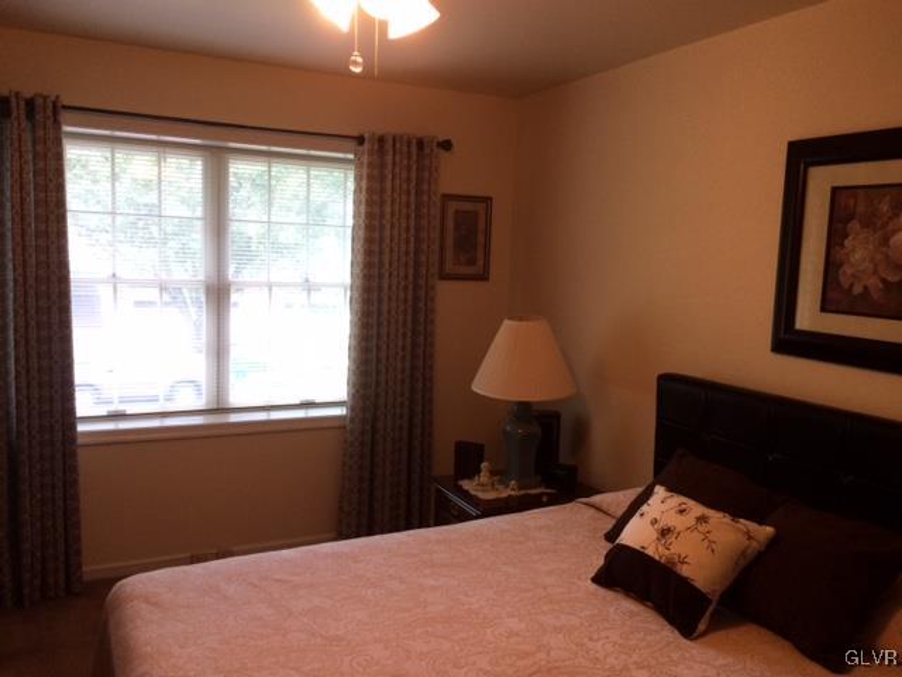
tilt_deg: -7.2
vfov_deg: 48.2
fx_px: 756
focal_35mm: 29
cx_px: 451
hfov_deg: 61.7
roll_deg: -1.7
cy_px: 338
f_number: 2.2
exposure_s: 1/30
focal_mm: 4.15
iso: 40
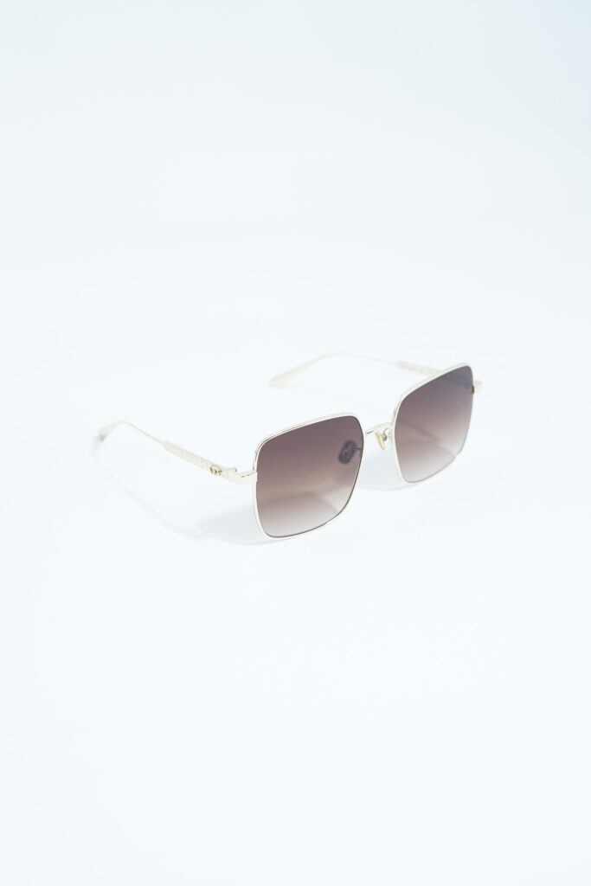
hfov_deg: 27.0
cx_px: 296
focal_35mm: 50
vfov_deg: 39.6
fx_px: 1231
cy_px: 443
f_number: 5
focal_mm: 50
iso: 640
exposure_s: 1/30
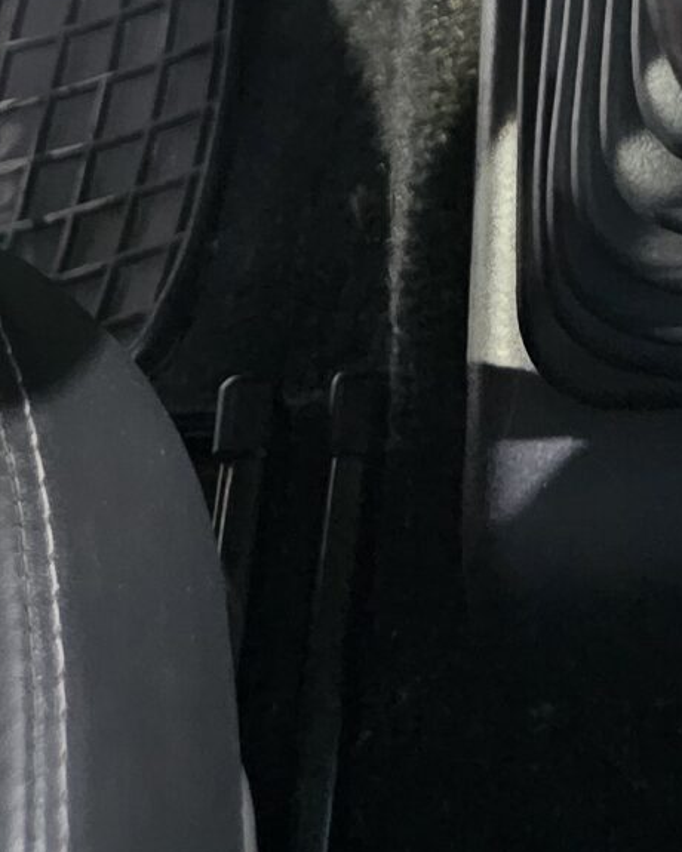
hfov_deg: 14.7
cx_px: 878
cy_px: -1036
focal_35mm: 100
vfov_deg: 14.5
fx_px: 2523
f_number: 1.7
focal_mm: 6.3
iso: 1250
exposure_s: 1/25
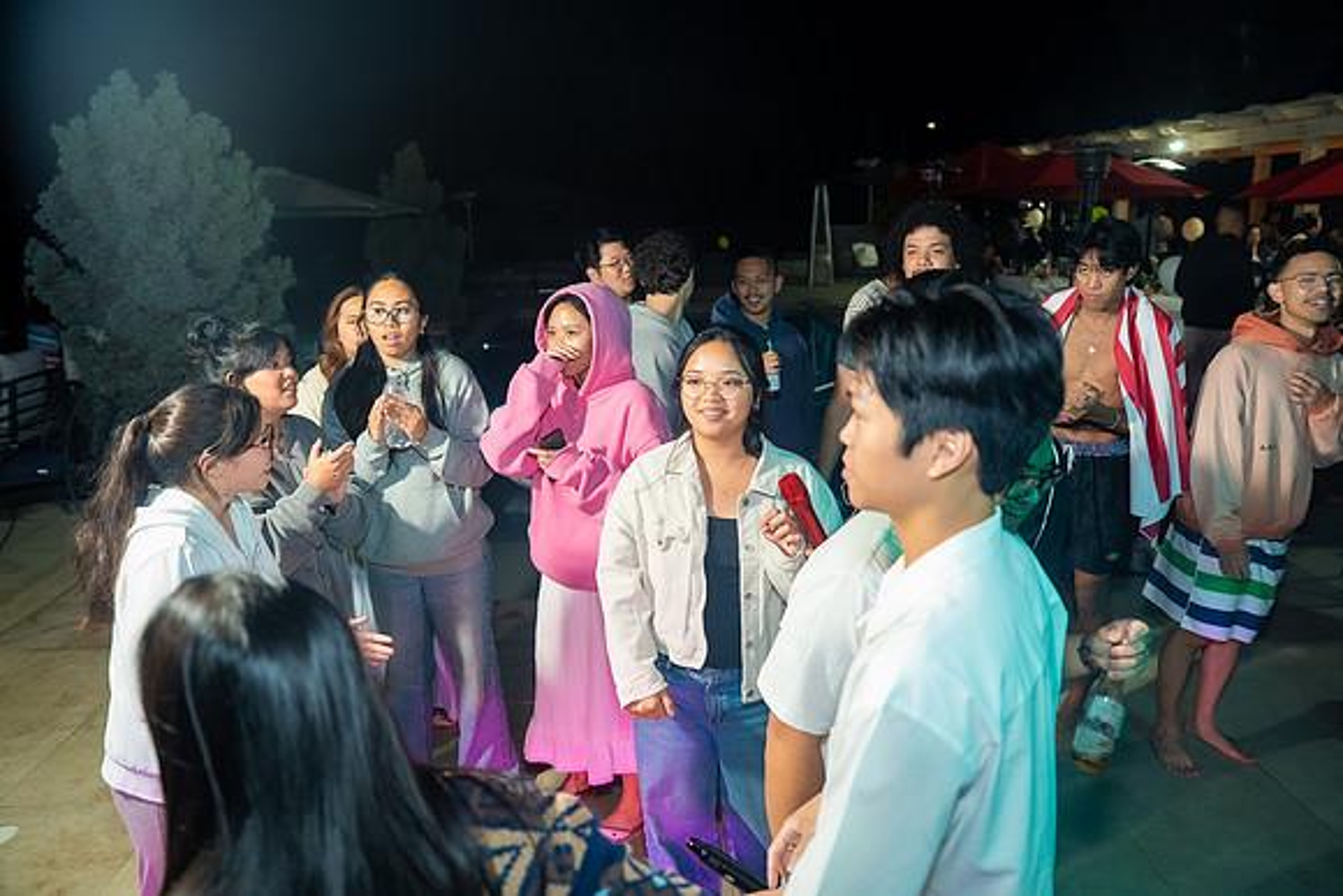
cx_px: 672
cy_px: 448
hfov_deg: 71.5
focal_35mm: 25
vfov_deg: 51.3
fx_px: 933
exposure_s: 1/160
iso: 1000
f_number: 2.8
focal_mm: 25
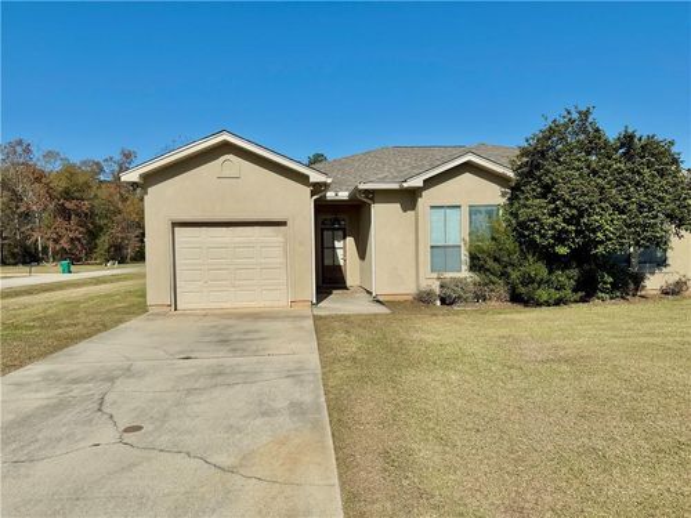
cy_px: 259
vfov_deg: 56.8
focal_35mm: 24
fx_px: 479
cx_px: 346
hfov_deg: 71.6
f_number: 1.78
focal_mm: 6.76
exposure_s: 1/9091
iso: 80
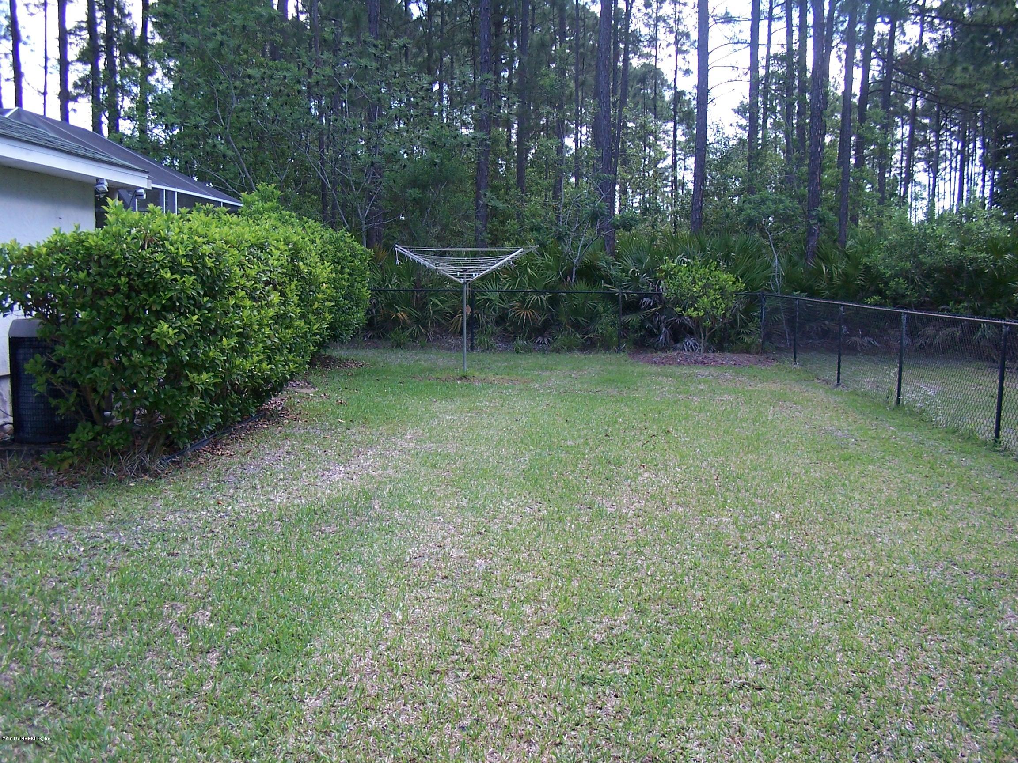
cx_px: 509
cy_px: 382
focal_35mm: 38
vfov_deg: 37.7
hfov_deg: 49.0
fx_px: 1118
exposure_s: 1/180
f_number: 2.8
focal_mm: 6.3
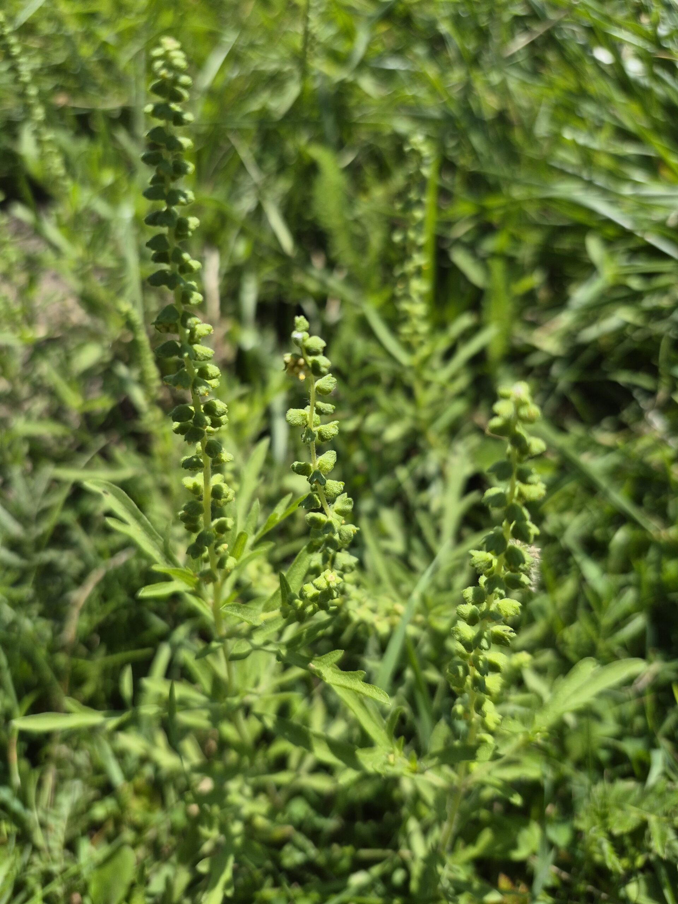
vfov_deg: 73.9
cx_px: 339
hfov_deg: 58.9
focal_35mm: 23
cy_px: 452
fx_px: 601
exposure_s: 1/4272
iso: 80
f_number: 1.8
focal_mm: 5.4
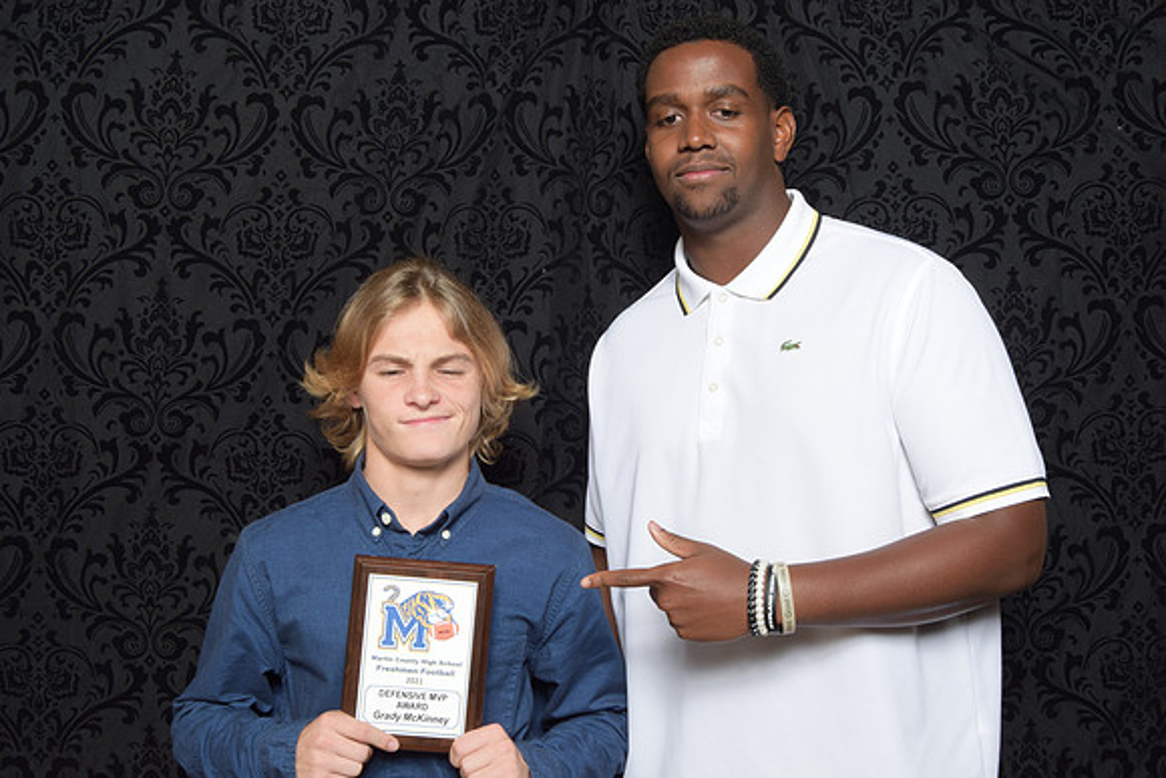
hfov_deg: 49.5
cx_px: 583
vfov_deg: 34.2
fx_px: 1263
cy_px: 389
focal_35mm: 39
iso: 500
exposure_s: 1/60
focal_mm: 26
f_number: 20
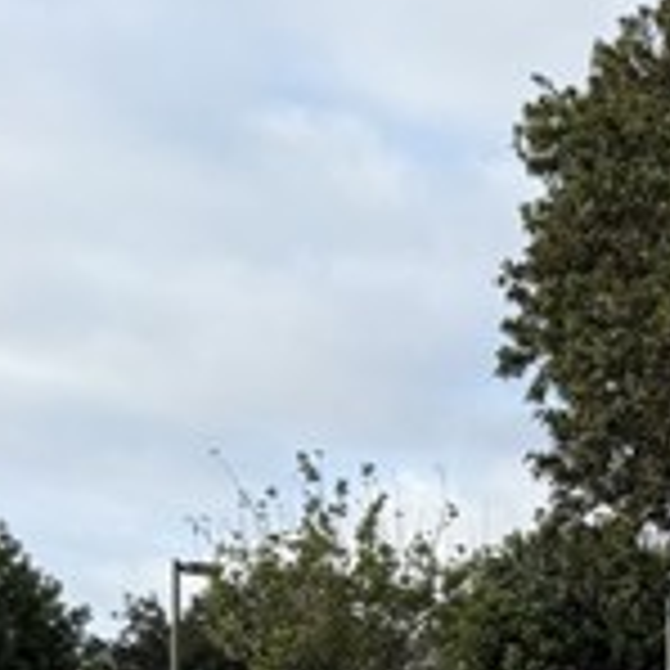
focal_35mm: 91
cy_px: 818
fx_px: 1993
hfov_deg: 16.0
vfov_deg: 18.1
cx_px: 1232
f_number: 1.78
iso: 80
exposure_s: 1/1618
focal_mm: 6.76
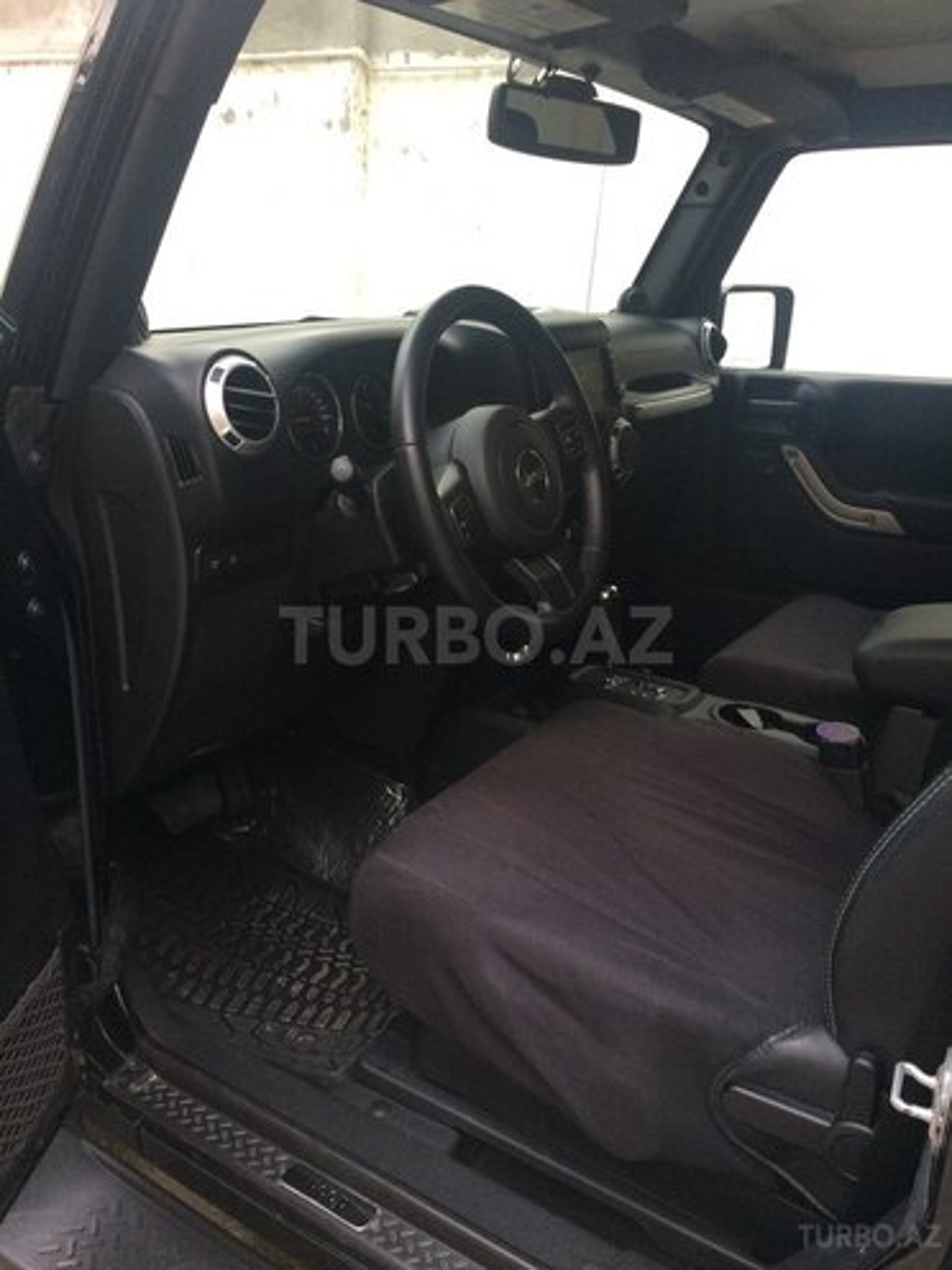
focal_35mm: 29
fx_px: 1063
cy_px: 635
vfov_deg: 61.7
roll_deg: -3.8
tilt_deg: -20.3
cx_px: 476
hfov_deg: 48.2
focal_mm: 4.15
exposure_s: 1/33
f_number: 2.2
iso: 64
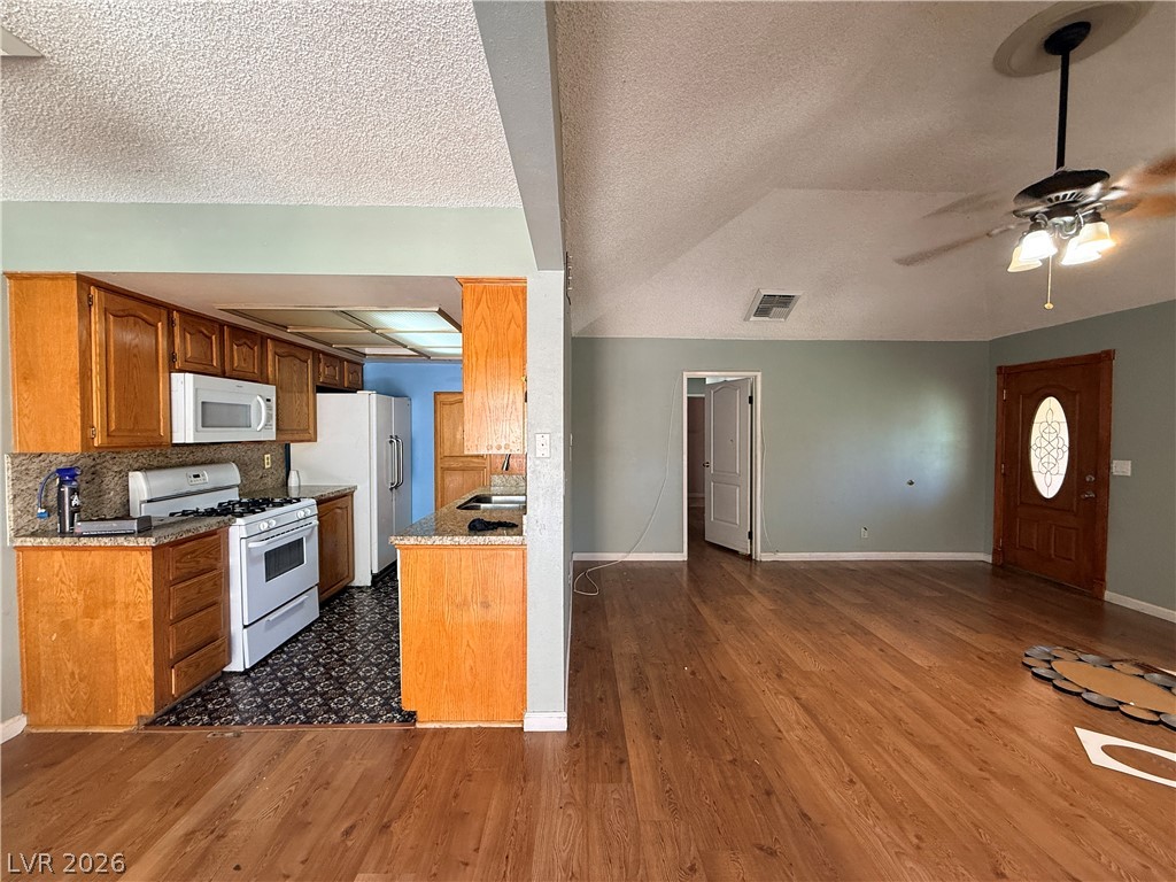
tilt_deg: -1.3
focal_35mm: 14
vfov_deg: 85.7
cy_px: 441
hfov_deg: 102.1
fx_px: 476
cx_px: 588
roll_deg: -0.3
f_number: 2.2
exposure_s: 1/60
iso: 200
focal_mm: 2.22
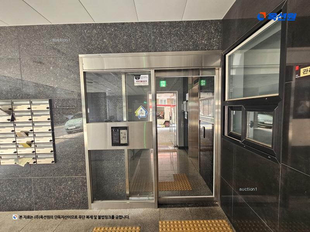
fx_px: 116
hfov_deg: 106.2
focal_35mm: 13
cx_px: 155
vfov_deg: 89.9
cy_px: 116
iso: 160
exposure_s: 1/77
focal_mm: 2.2
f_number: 2.2
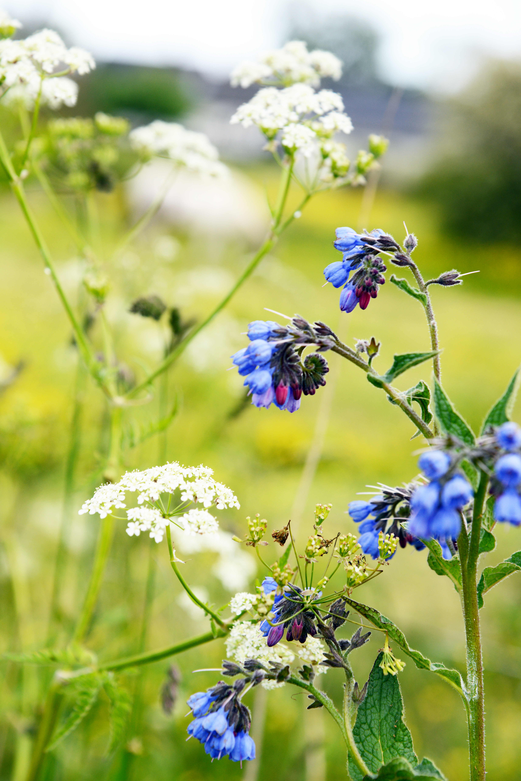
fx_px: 2603
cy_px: 390
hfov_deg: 11.4
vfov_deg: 17.1
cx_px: 260
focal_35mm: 120
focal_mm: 120
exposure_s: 1/400
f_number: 7.1
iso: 320
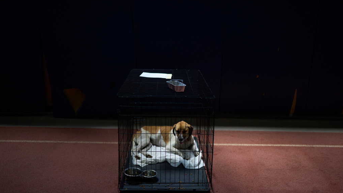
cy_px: 100
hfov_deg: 54.0
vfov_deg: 32.0
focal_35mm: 37
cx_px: 172
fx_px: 337
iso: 400
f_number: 1.4
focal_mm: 35
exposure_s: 1/4000
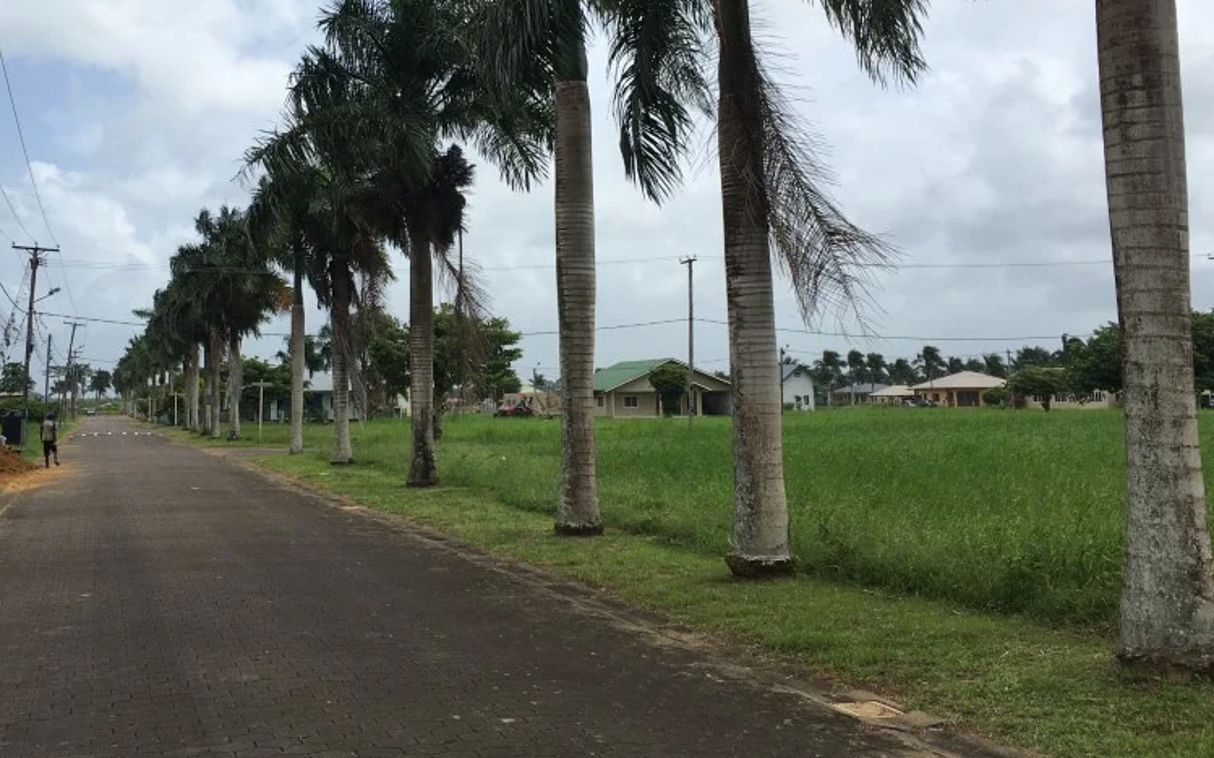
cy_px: 236
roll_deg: +1.0
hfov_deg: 46.9
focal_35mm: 42
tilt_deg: +7.4
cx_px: 478
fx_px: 1389
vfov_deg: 30.3
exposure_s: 1/1748
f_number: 2.2
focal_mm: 4.15
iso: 25
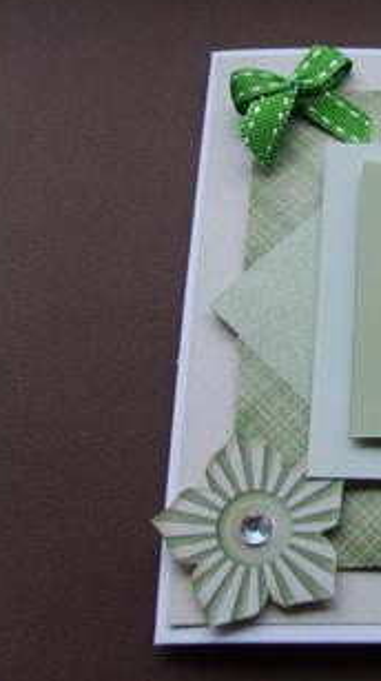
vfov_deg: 37.2
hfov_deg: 19.9
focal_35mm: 56
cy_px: 308
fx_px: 1009
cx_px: 474
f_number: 2.8
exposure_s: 1/30
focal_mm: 5.8
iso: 50
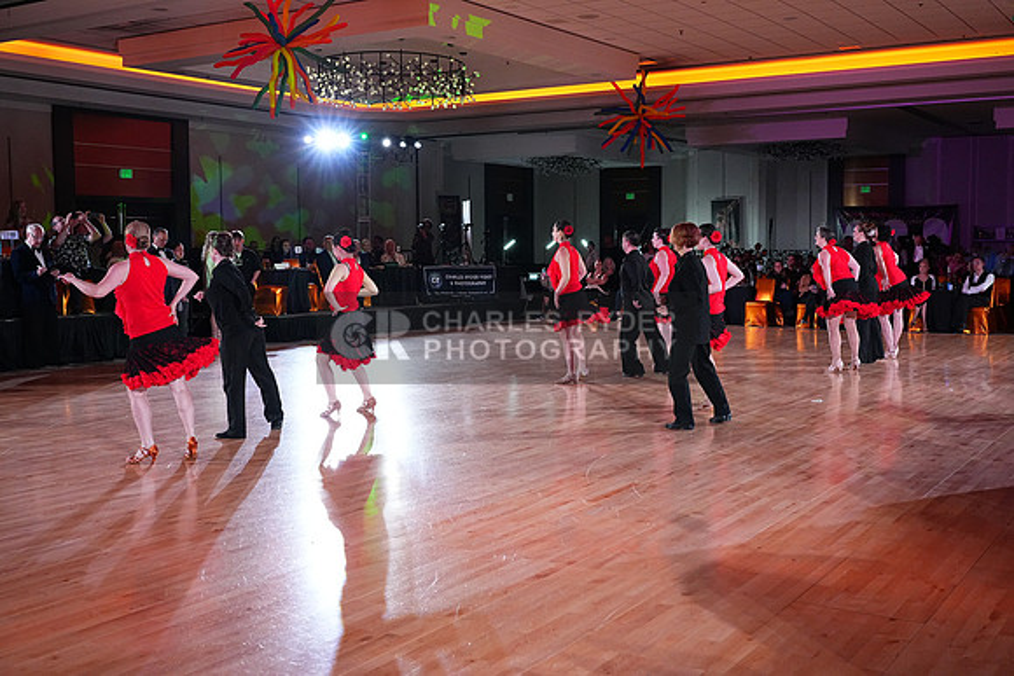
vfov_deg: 35.1
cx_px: 507
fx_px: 1071
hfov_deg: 50.7
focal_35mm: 38
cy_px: 338
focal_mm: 38
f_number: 5.6
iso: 5000
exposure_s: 1/400
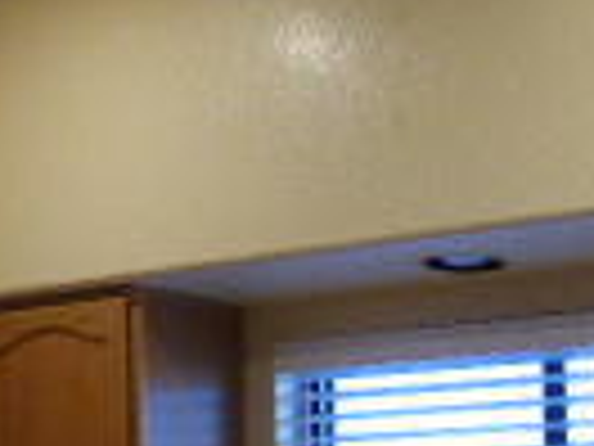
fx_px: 1664
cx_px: 562
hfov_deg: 19.8
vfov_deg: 14.4
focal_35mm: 97
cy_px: 631
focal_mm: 3.58
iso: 250
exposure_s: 1/60
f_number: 2.8
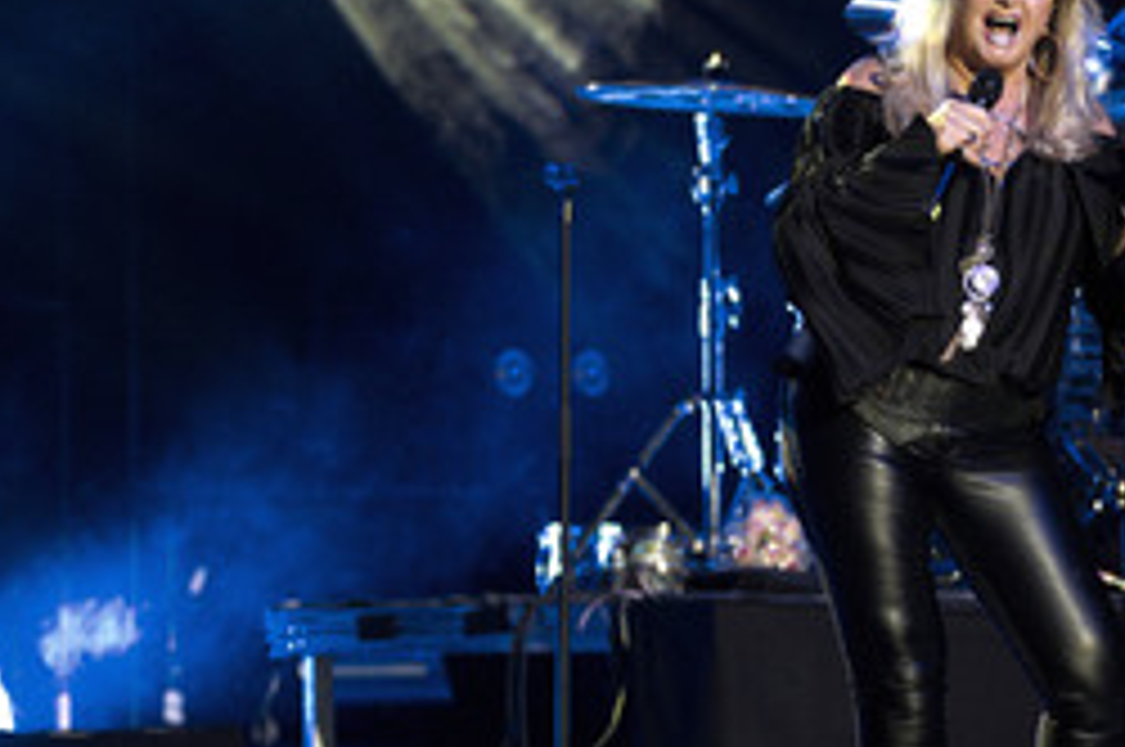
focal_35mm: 253
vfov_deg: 5.4
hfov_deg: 8.1
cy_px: 364
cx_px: 992
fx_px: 7896
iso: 1600
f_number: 2.8
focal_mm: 140
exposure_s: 1/320
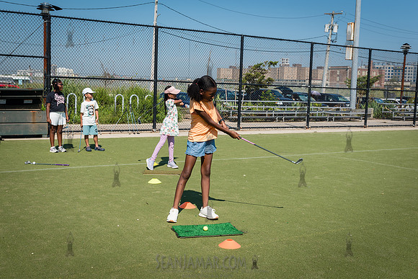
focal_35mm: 42
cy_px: 140
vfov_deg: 31.7
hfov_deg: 46.0
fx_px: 491
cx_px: 186
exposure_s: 1/800
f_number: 5
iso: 100
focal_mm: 38
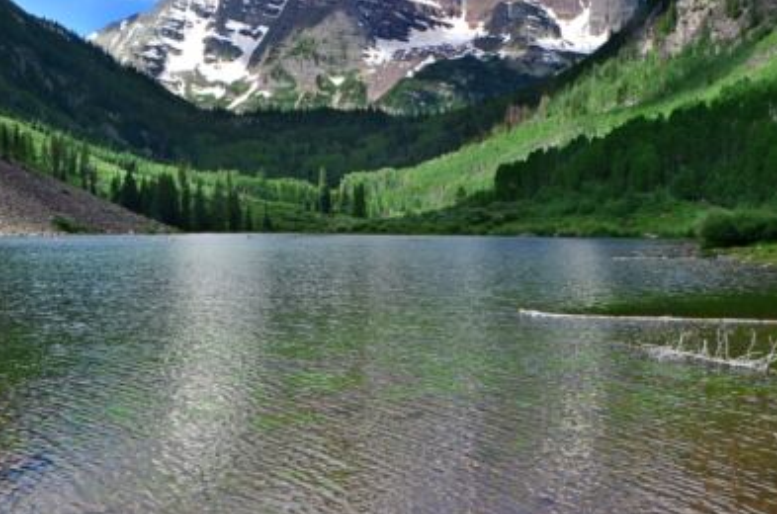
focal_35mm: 44
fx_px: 947
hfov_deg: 43.7
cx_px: 231
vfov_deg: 30.2
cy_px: 193
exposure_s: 1/80
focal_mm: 18
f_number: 16
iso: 200
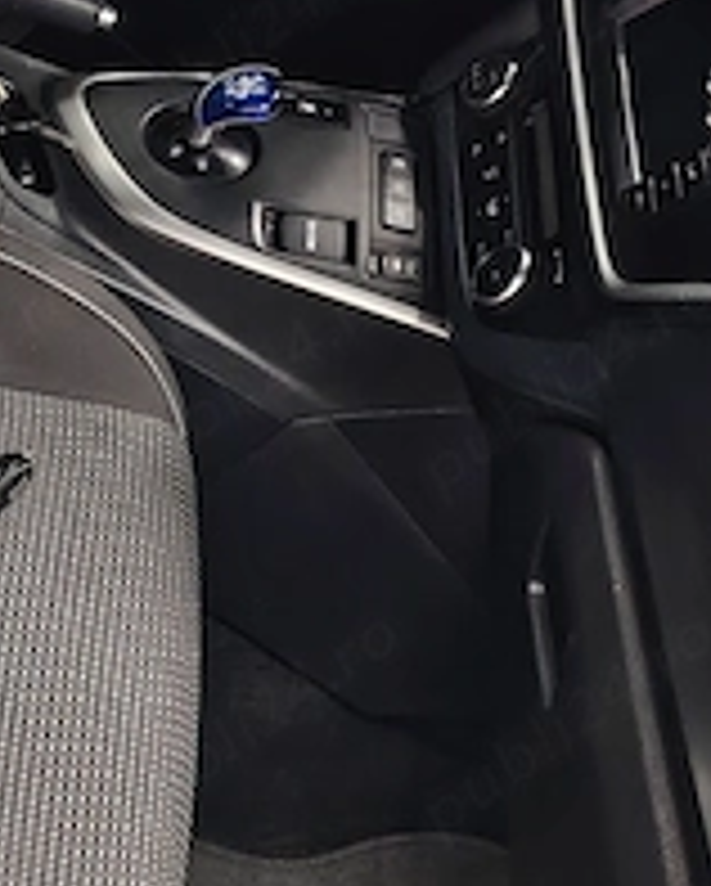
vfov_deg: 19.4
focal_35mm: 97
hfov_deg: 15.9
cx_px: 410
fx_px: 2548
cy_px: 112
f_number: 1.75
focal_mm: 5.25
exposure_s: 1/16.7
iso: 2044
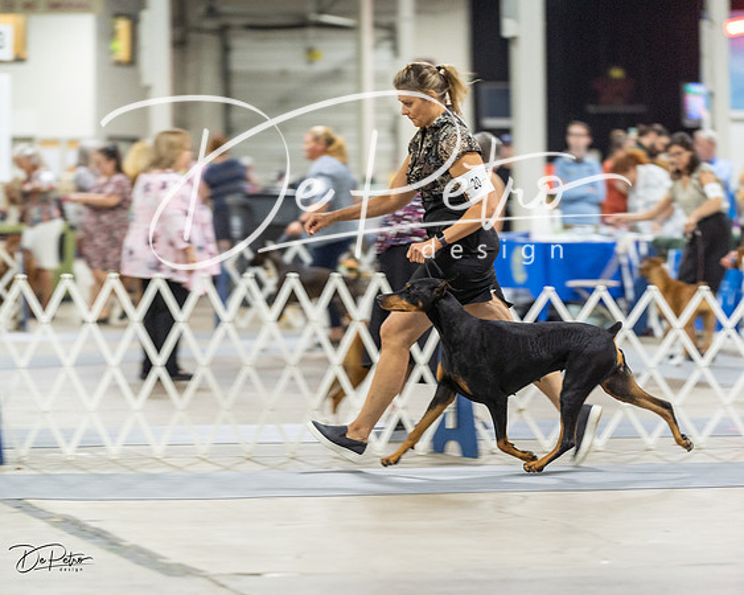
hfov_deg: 12.5
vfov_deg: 10.0
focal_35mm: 154
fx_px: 3396
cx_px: 372
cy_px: 298
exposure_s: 1/160
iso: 2500
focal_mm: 137
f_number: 2.8
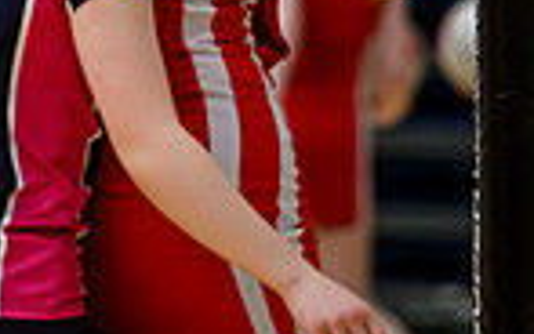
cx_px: -46
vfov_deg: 1.3
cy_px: -442
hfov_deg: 2.1
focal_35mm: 986
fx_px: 14355
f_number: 3.2
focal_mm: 200
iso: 5000
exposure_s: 1/800
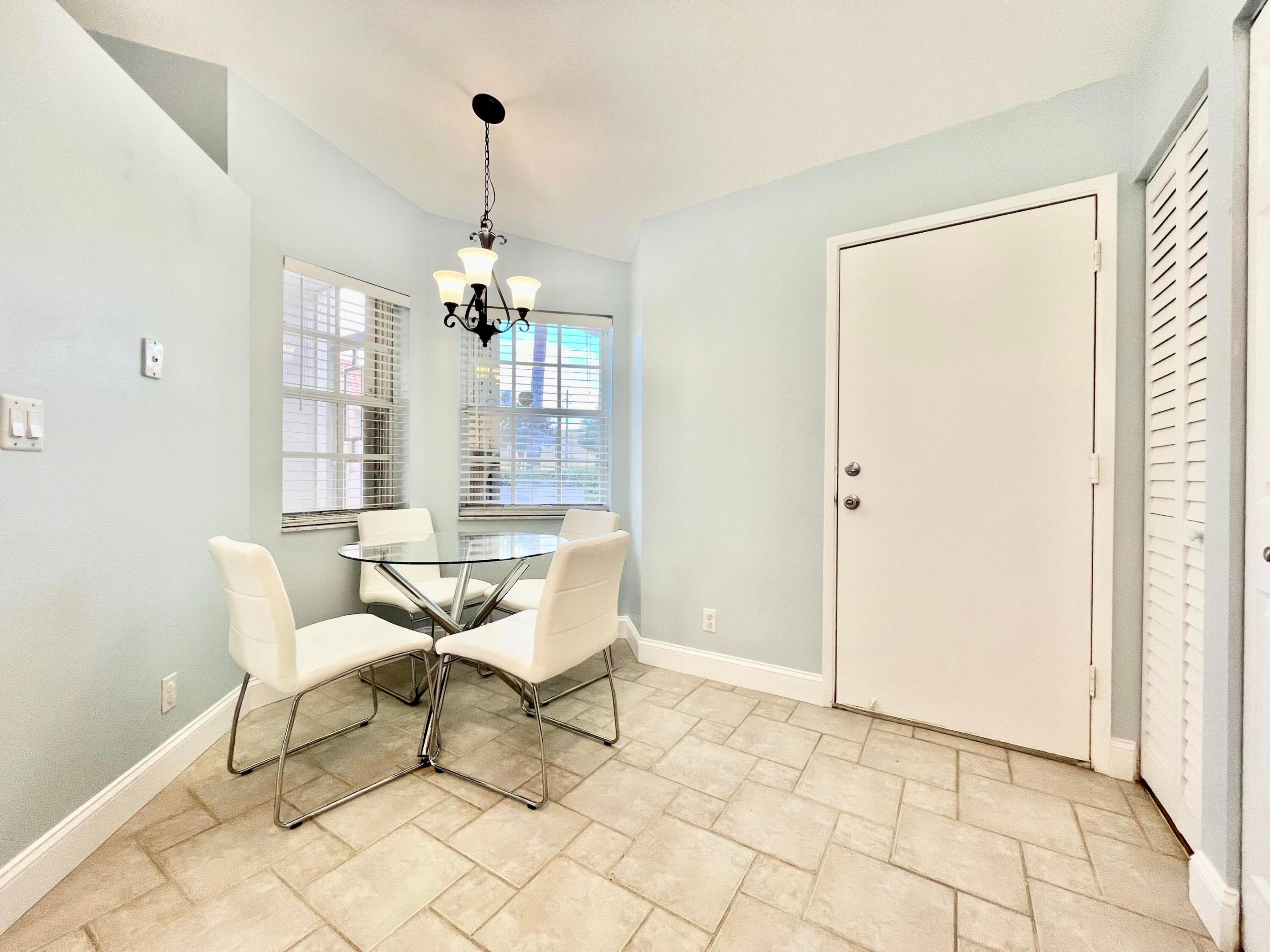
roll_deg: -0.1
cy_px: 476
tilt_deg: -0.8
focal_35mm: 13
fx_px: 477
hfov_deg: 106.2
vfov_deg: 89.9
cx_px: 635
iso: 100
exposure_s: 1/120
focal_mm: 1.57
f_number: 1.8
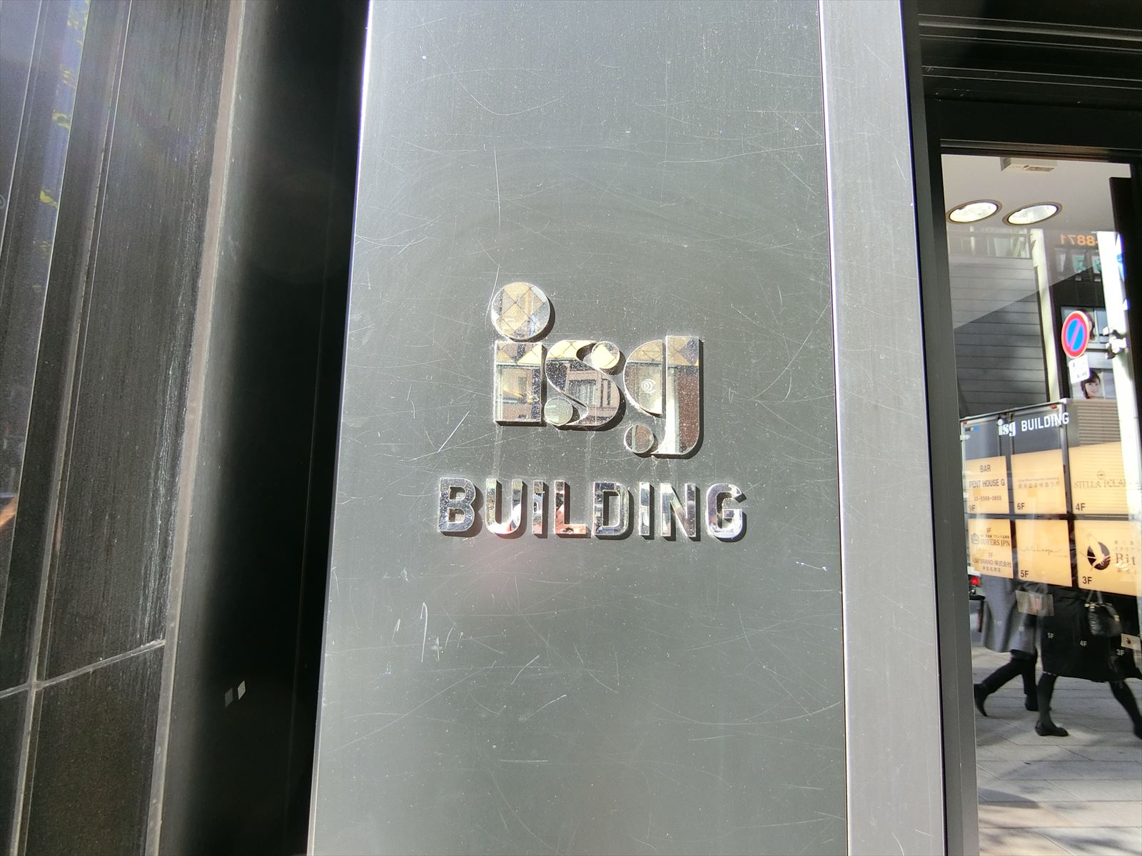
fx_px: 627
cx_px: 571
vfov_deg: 68.7
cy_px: 428
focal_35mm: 19
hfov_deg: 84.7
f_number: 2.7
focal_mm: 4.06
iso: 160
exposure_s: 1/125
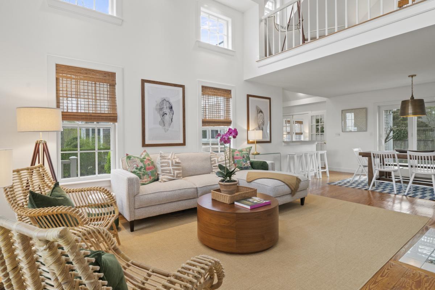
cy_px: 145
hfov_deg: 90.0
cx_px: 218
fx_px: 217
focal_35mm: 18
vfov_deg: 67.4
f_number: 11
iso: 1000
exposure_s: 1/8
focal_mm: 12
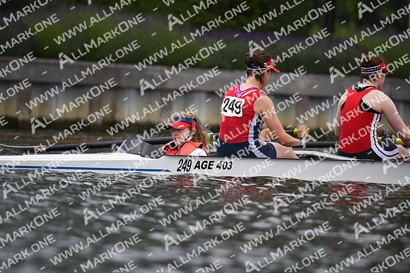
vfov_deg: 4.6
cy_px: 136
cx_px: 205
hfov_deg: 6.9
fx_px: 3417
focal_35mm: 300
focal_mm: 300
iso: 200
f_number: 4
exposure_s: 1/1600
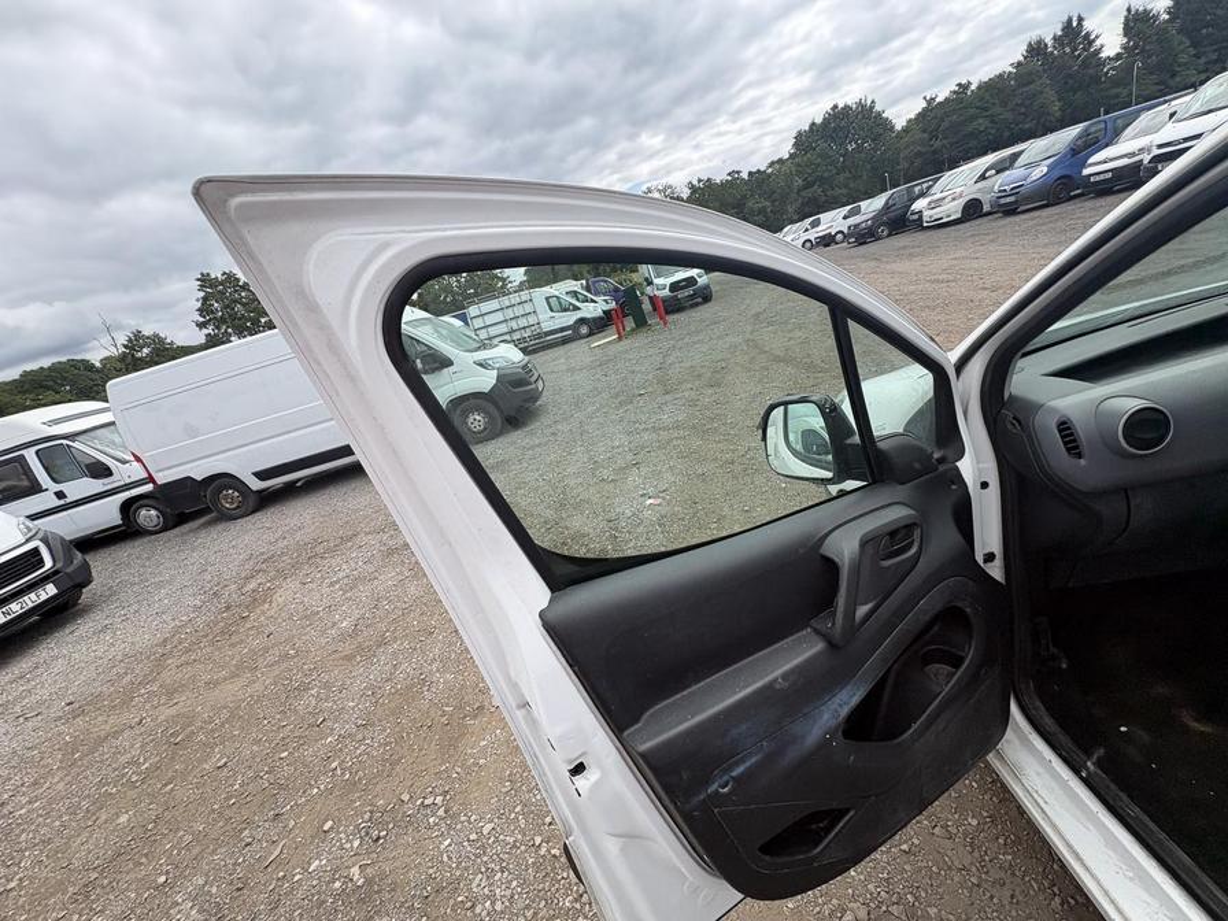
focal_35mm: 14
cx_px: 614
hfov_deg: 102.1
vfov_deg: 85.7
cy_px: 460
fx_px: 497
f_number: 2.2
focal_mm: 2.22
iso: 40
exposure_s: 1/1020
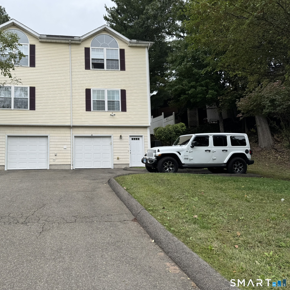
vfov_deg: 55.6
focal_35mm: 29
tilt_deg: +7.9
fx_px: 275
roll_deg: +0.9
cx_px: 92
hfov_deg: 54.3
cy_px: 142
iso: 80
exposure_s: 1/1678
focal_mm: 6.76
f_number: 1.78
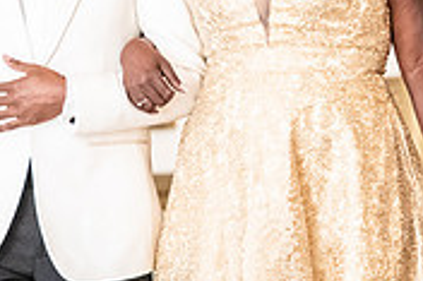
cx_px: 252
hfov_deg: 3.7
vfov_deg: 2.4
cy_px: -1
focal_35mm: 560
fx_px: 6574
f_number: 2.8
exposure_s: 1/400
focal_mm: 170
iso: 3200
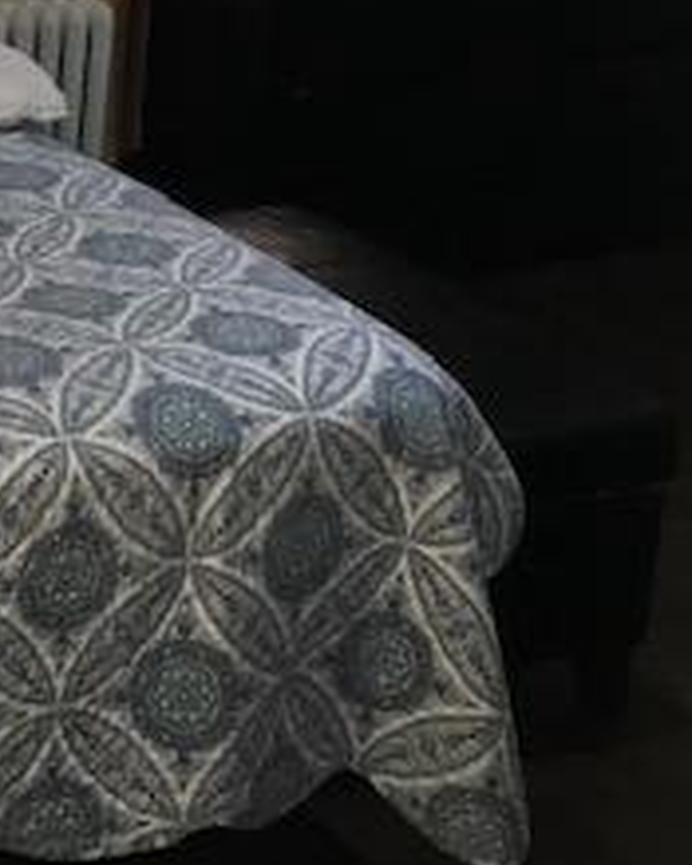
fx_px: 2049
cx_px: -289
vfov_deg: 23.1
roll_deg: -0.4
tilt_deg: -14.8
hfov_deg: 17.6
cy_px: 39
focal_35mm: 80
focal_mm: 3.99
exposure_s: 1/30
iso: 50
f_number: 1.8
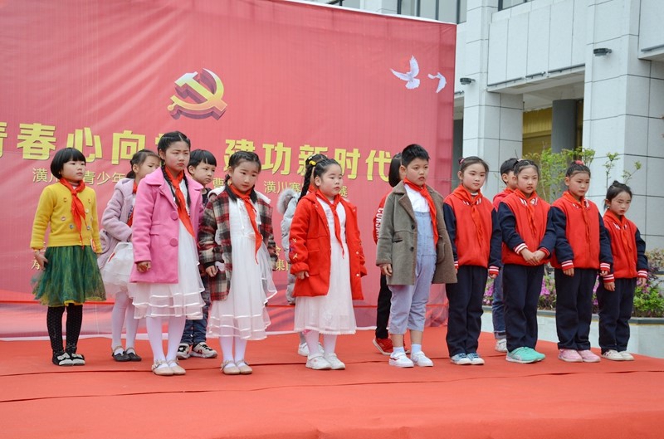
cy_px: 220
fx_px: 1049
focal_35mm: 57
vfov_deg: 23.6
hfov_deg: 35.1
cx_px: 332
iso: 160
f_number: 8
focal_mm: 38
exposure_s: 1/250
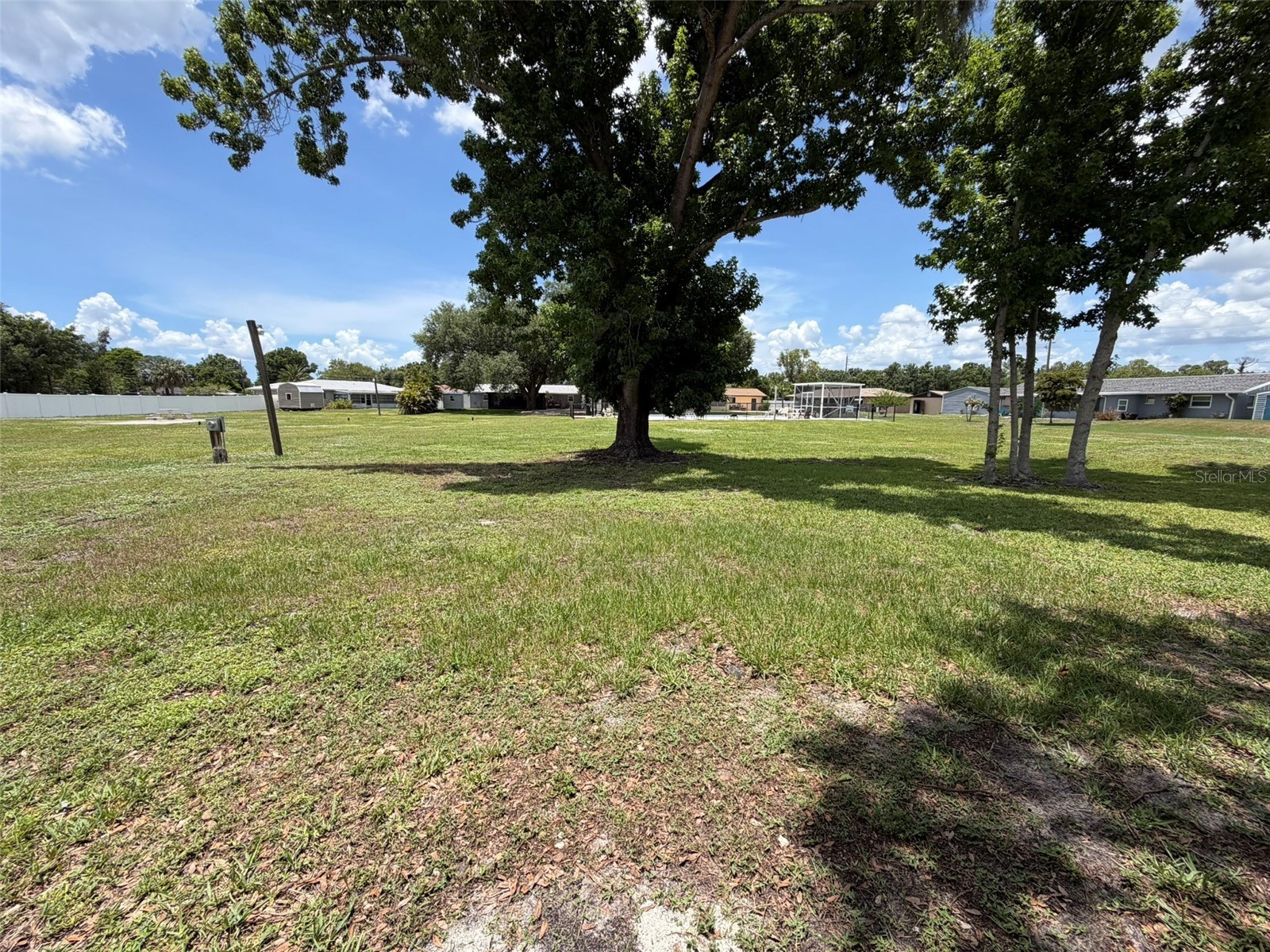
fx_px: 514
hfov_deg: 102.1
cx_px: 635
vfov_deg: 85.7
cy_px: 476
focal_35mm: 14
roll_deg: +0.1
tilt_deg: -8.5
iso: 25
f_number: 2.2
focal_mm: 2.22
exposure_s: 1/770
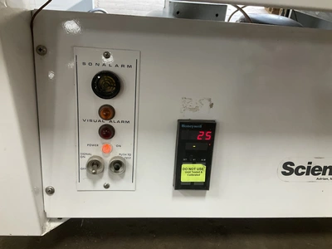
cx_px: 166
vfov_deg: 48.2
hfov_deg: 61.7
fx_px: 278
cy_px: 124
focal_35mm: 29
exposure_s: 1/60
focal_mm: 3
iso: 160
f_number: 1.8
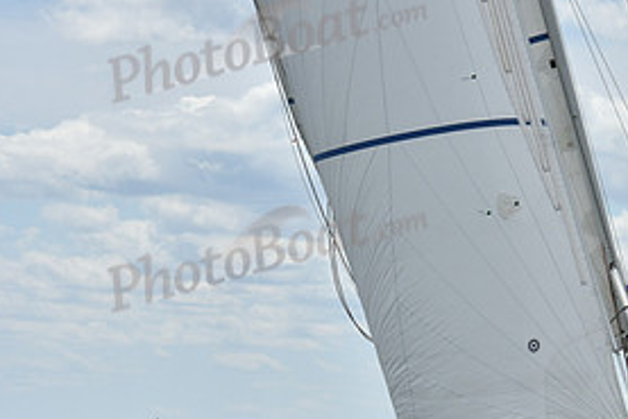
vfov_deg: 4.2
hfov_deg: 6.3
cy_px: 339
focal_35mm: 325
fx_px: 5672
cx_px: 546
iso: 320
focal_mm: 155
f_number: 9
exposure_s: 1/1250
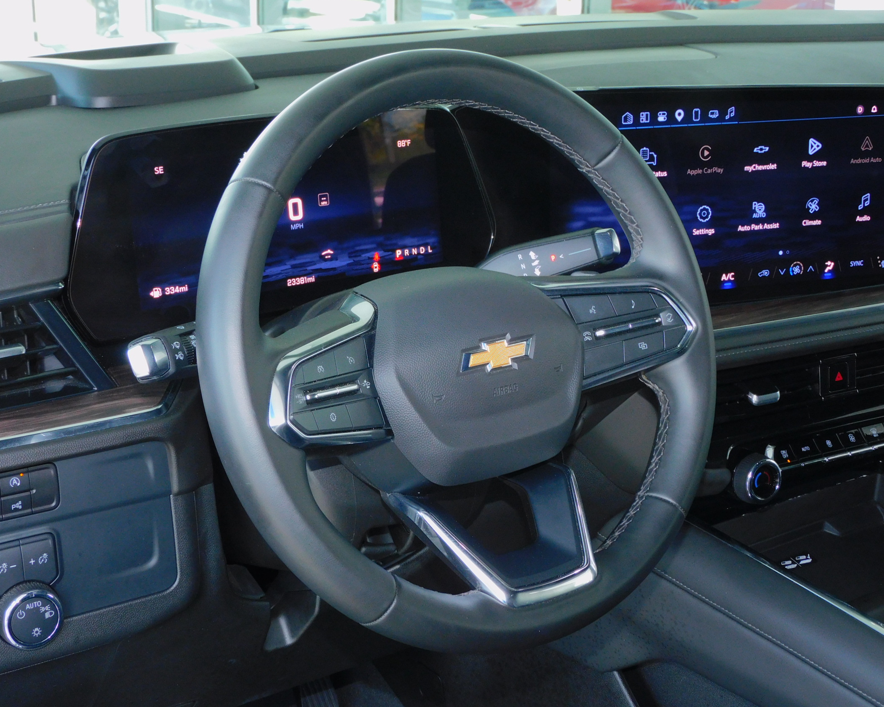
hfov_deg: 32.5
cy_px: 356
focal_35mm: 58
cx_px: 425
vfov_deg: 26.2
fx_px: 1517
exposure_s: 1/30
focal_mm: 9.9
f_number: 4
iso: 200
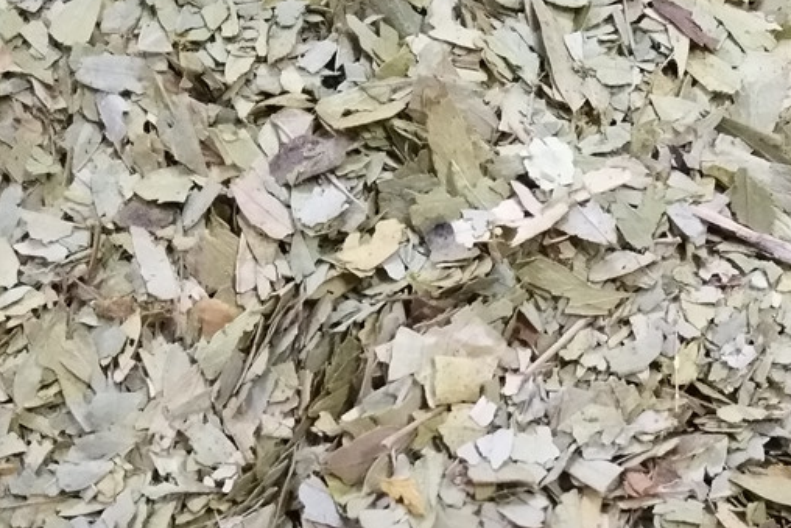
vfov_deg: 29.4
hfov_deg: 44.9
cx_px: 514
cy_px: 511
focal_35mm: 43
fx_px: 945
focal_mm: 3.66
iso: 1115
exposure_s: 1/25
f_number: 2.2
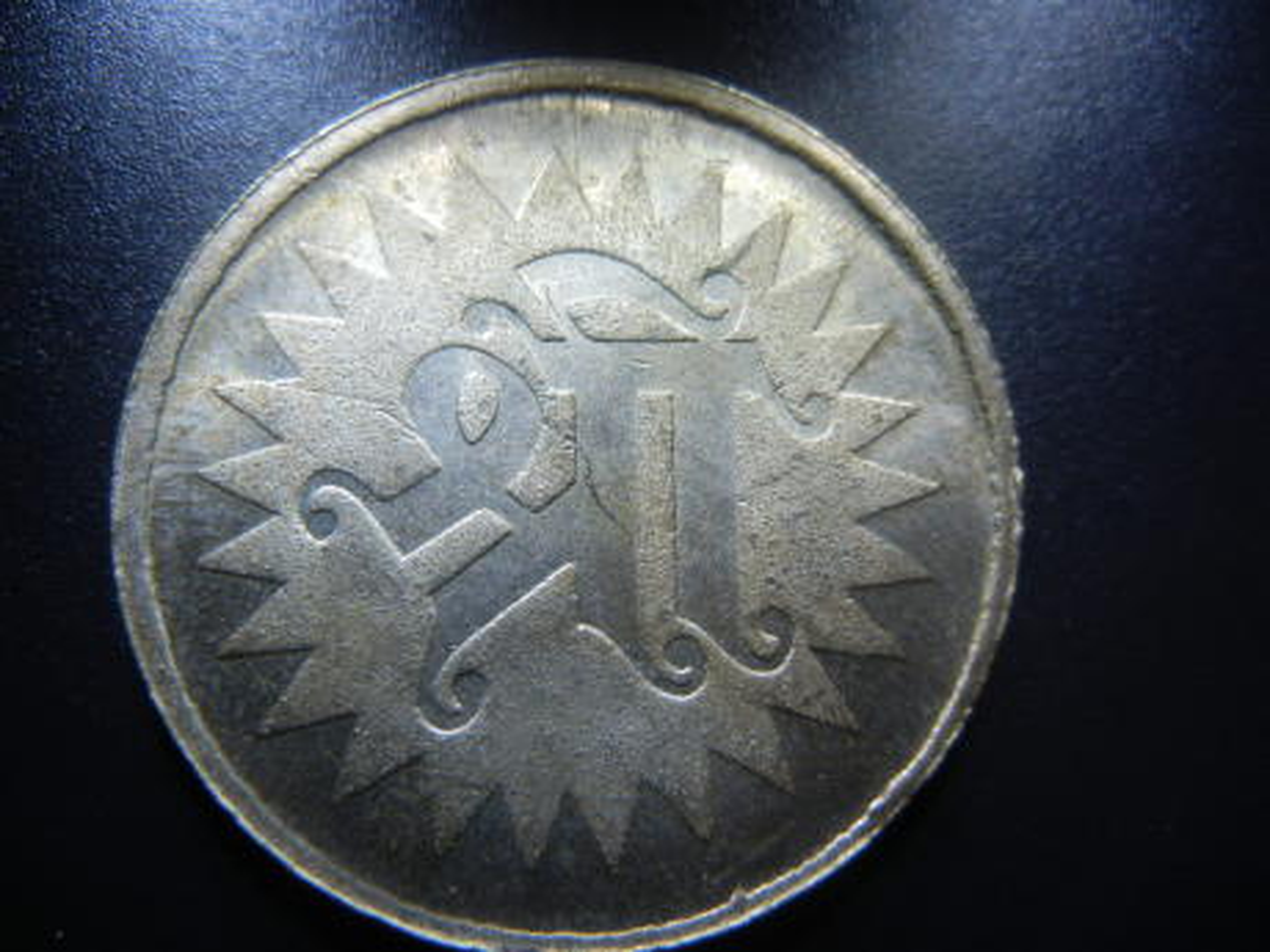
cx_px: 635
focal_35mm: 30
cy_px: 476
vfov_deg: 46.8
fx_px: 1101
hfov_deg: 60.0
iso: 160
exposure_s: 1/190
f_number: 3.5
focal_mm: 5.4
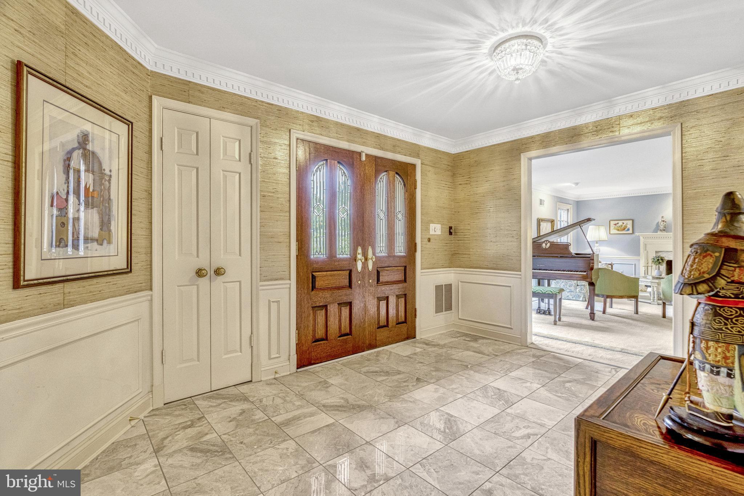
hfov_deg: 96.7
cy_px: 248
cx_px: 372
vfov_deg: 73.7
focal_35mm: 16
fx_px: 331
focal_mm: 16
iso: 1250
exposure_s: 1/13
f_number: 7.1
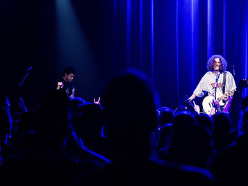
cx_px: 191
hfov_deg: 15.2
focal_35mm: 129
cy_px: 64
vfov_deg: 11.5
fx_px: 925
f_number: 2.8
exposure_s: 1/500
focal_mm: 70
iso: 3200
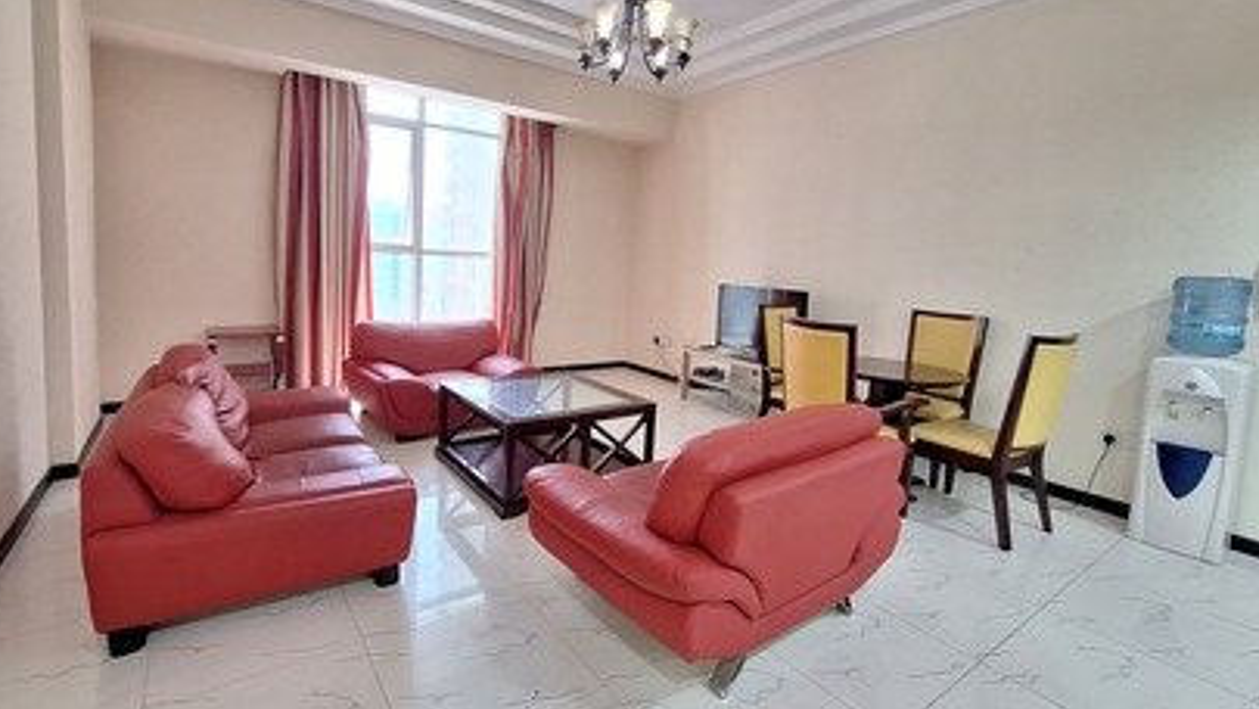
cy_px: 303
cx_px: 586
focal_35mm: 16
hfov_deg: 99.2
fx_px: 534
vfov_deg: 66.8
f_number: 2.2
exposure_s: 1/33
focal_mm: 1.74
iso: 200
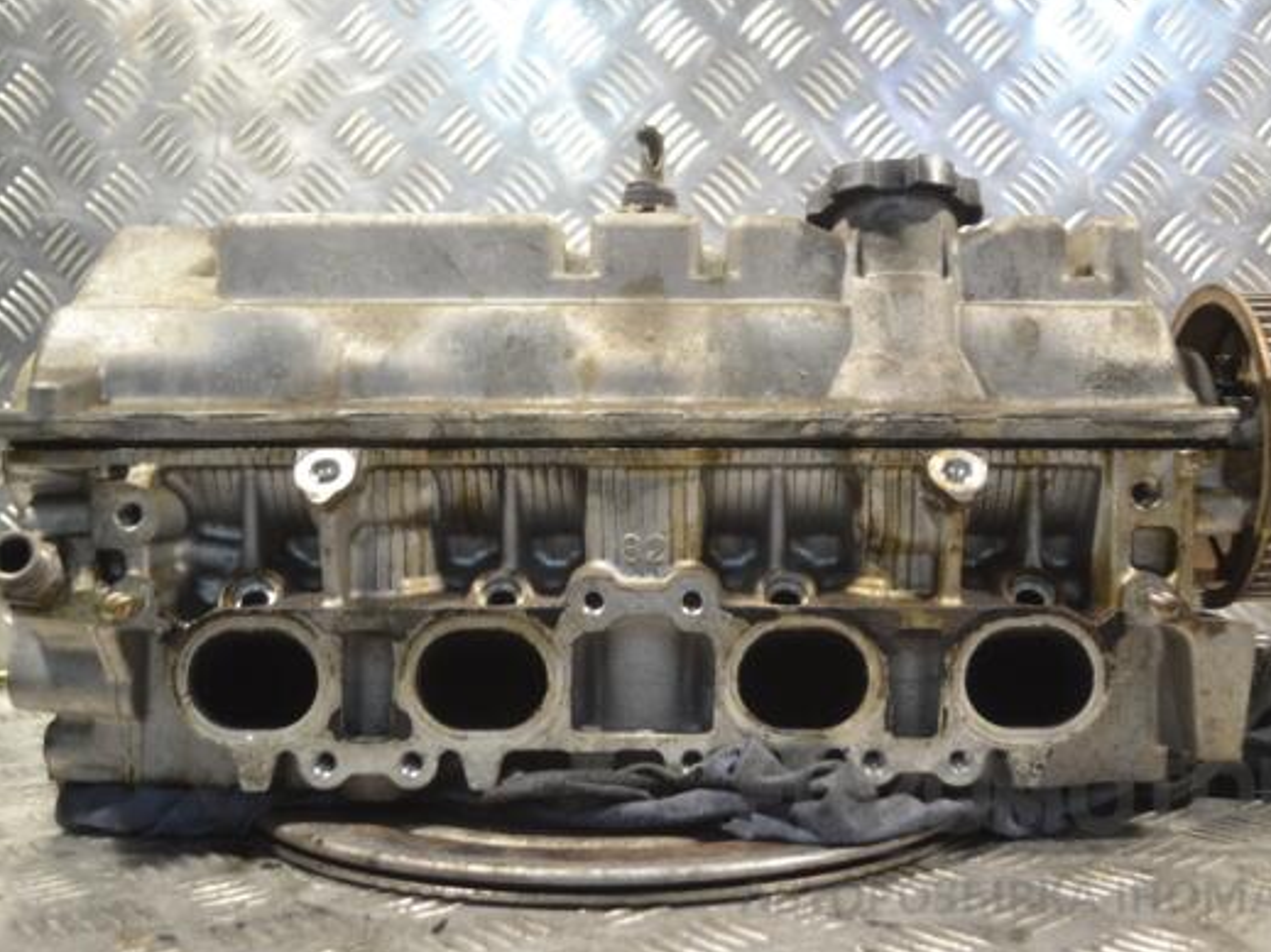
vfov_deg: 35.9
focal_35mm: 40
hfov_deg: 46.8
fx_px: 1468
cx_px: 693
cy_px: 470
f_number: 4
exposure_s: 1/60
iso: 500
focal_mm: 24
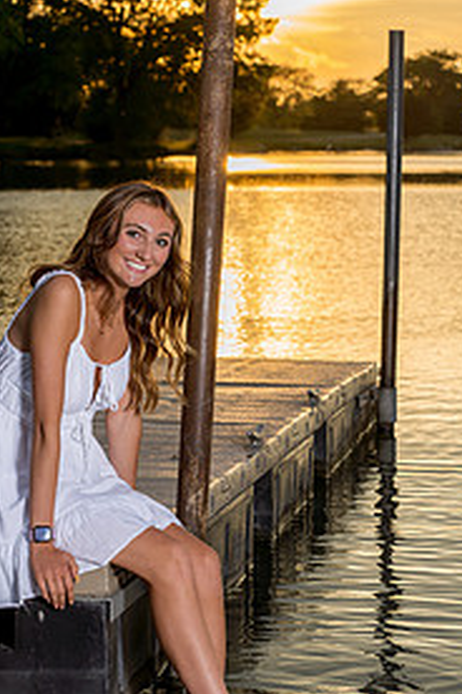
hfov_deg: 12.0
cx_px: 110
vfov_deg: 17.9
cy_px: 460
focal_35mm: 114
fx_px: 2194
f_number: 6.3
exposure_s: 1/250
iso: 100
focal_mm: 70
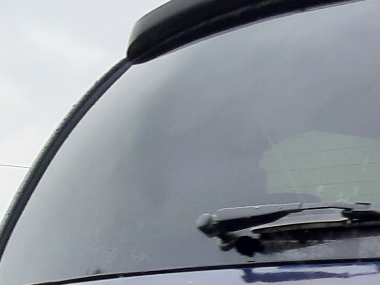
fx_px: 1547
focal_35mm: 141
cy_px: 487
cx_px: 712
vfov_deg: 10.0
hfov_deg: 12.6
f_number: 1.7
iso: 40
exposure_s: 1/163
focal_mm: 3.92
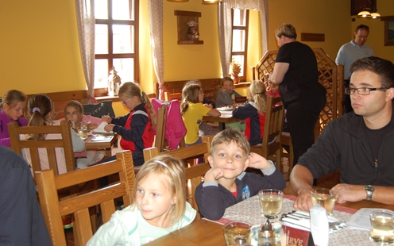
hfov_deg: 49.3
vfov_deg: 32.0
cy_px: 117
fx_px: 430
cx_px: 197
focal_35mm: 40
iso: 400
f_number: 4
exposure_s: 1/60
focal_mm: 26
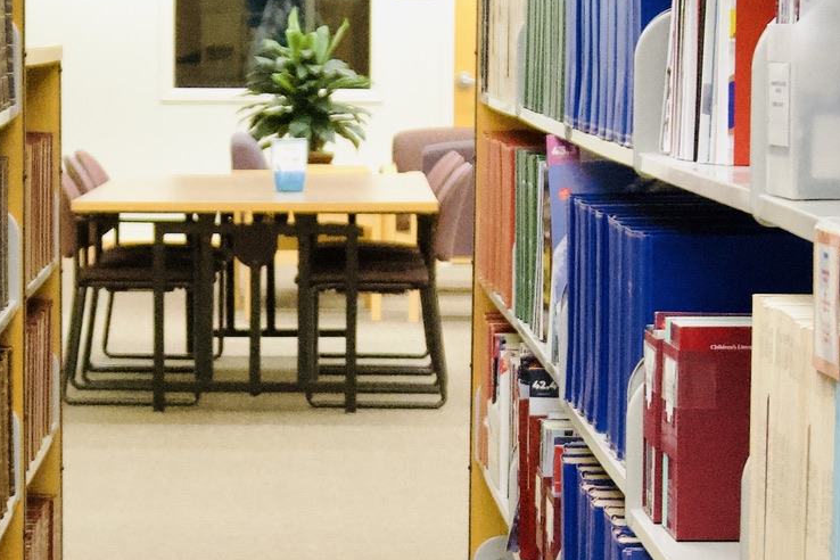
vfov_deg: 26.6
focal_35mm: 51
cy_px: 308
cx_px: 262
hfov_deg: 38.5
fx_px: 1184
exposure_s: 1/160
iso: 3200
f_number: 4
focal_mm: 23
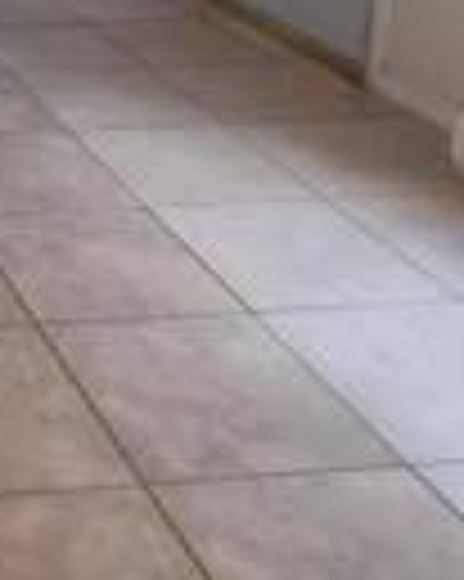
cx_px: -320
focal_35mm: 63
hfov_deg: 19.4
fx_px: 1083
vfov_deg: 26.6
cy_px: -121
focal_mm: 1.74
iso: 64
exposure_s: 1/40
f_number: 2.2
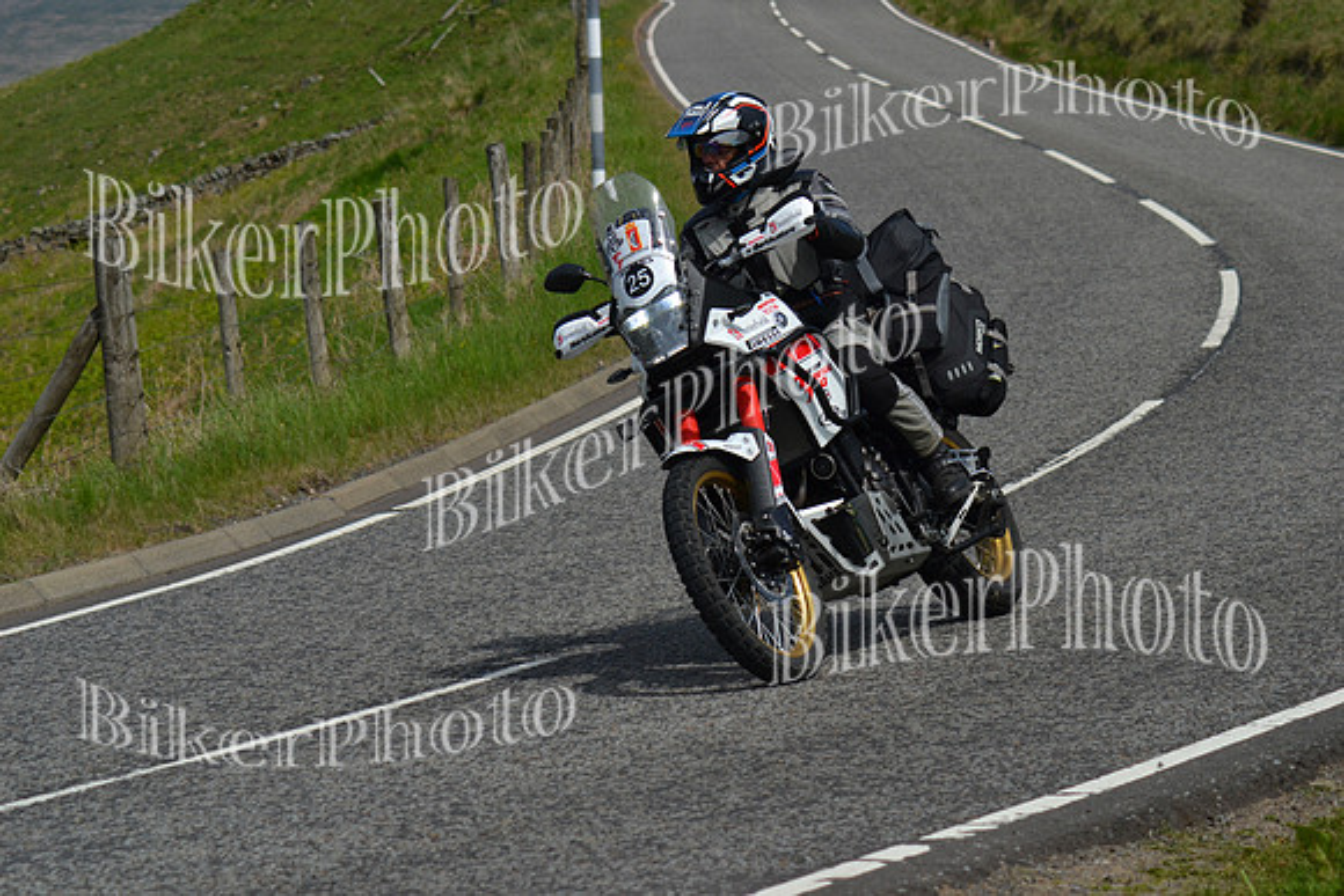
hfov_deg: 13.7
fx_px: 5601
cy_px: 448
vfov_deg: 9.2
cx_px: 672
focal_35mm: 150
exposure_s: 1/2000
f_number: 7.1
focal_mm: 100
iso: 320
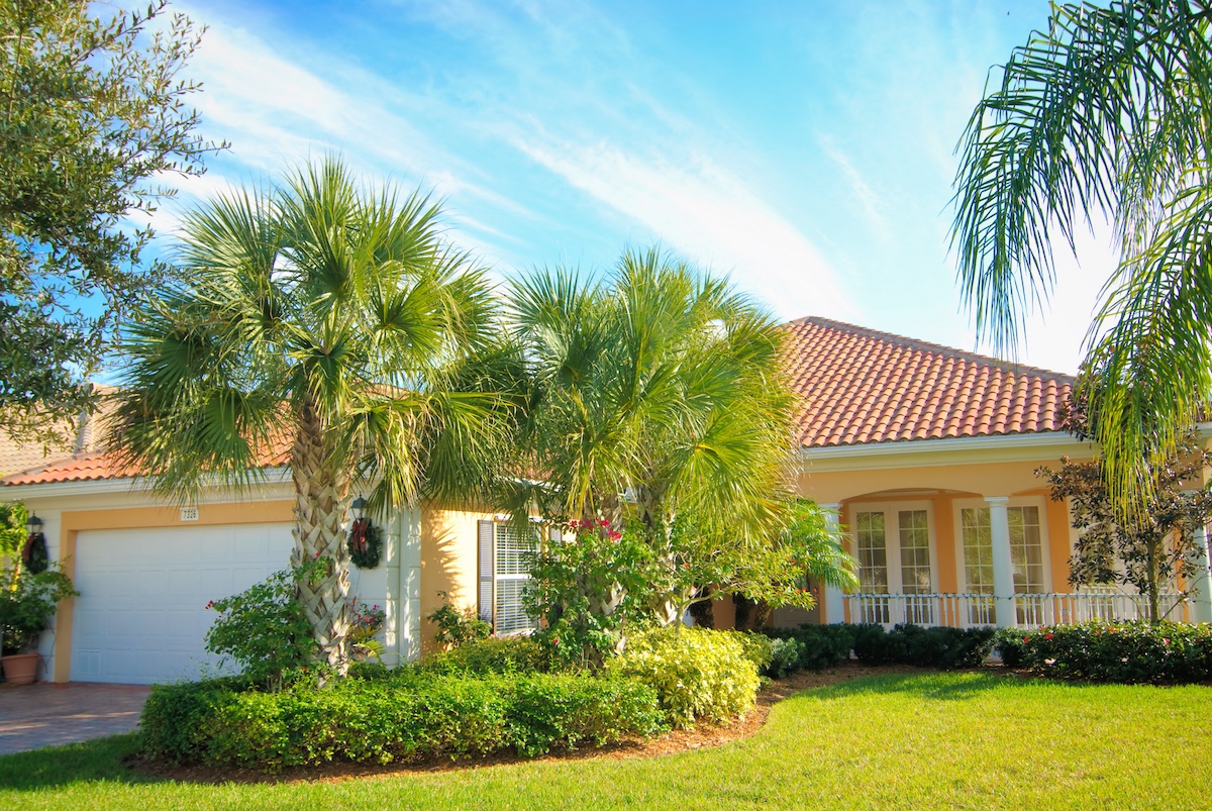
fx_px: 1112
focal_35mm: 33
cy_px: 406
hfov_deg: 57.2
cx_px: 606
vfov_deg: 40.1
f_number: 9
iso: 200
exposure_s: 1/320
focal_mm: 22
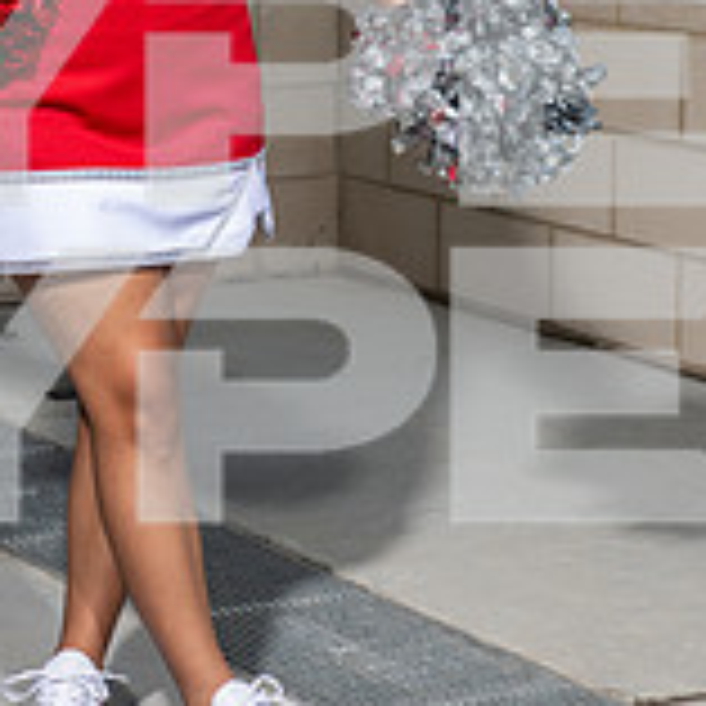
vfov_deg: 12.9
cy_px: 72
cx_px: 94
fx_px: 3092
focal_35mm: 134
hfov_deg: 12.9
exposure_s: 1/320
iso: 100
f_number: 7.1
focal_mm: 55
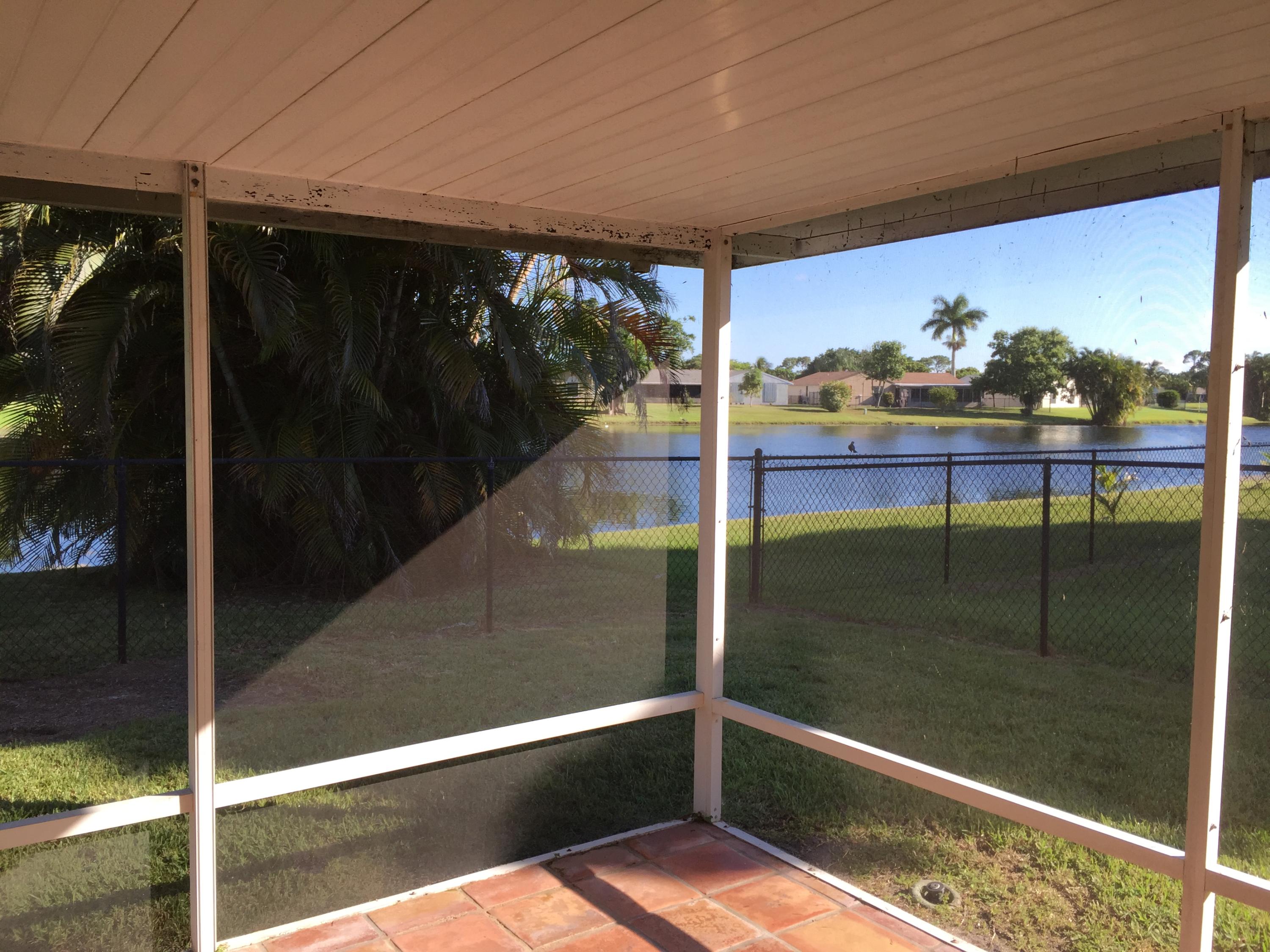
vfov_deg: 48.2
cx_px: 635
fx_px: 1064
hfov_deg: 61.7
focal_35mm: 29
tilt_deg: -2.4
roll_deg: -2.2
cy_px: 476
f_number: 2.2
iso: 32
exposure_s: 1/471
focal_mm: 4.15
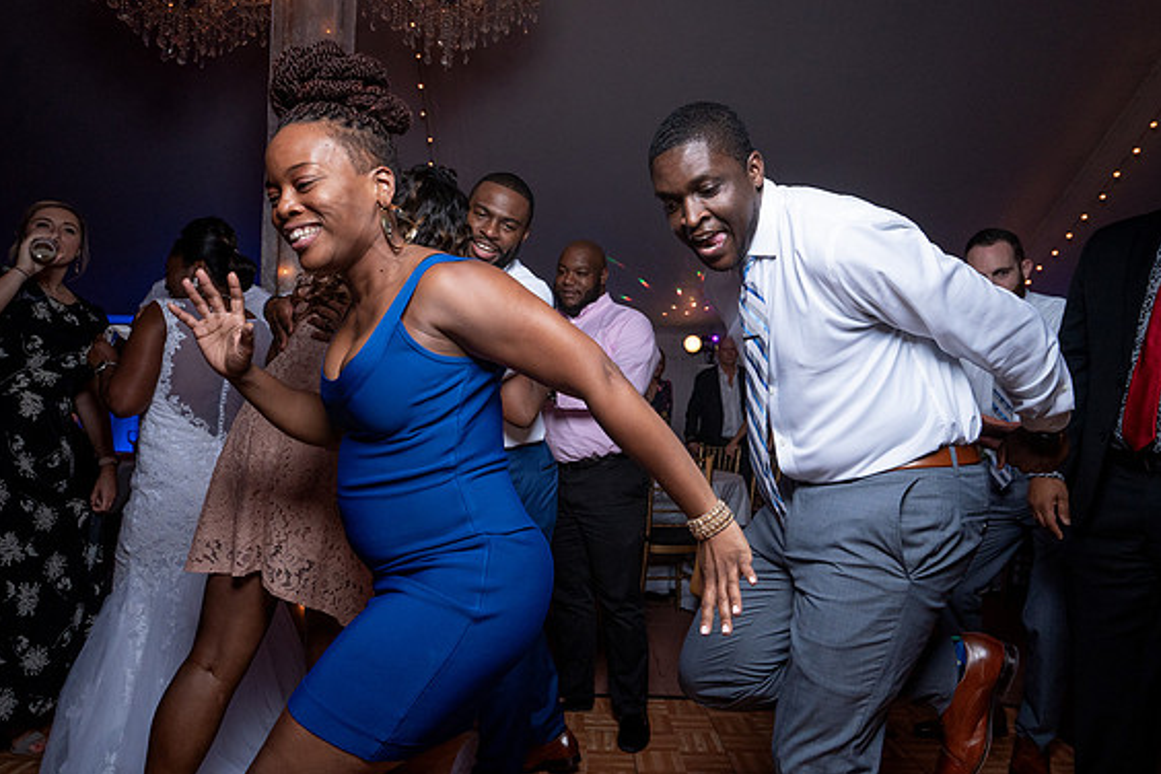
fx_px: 742
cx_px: 579
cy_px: 367
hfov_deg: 76.1
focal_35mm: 23
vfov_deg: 55.1
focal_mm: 20
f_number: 5.6
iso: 2000
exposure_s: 1/200
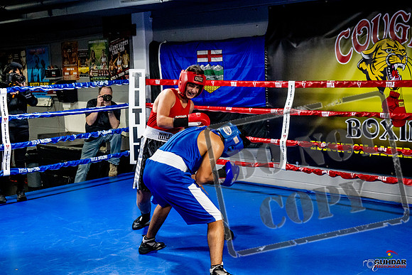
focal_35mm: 52
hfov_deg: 38.2
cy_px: 138
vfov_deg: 26.0
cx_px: 206
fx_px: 595
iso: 5000
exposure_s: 1/800
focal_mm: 35
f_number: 2.8
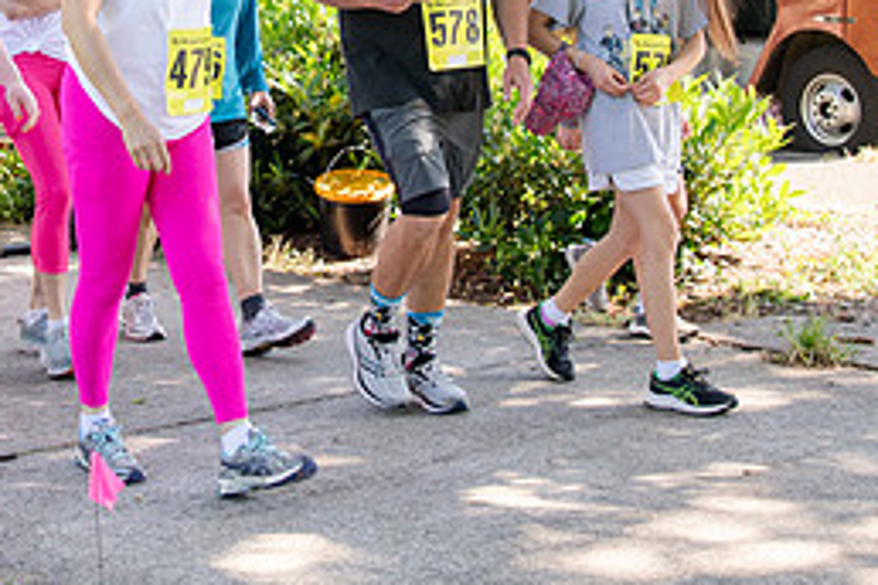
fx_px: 1975
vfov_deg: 16.4
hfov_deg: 24.6
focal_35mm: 81
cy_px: -44
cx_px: 146
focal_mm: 24
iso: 500
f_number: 3.5
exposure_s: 1/400
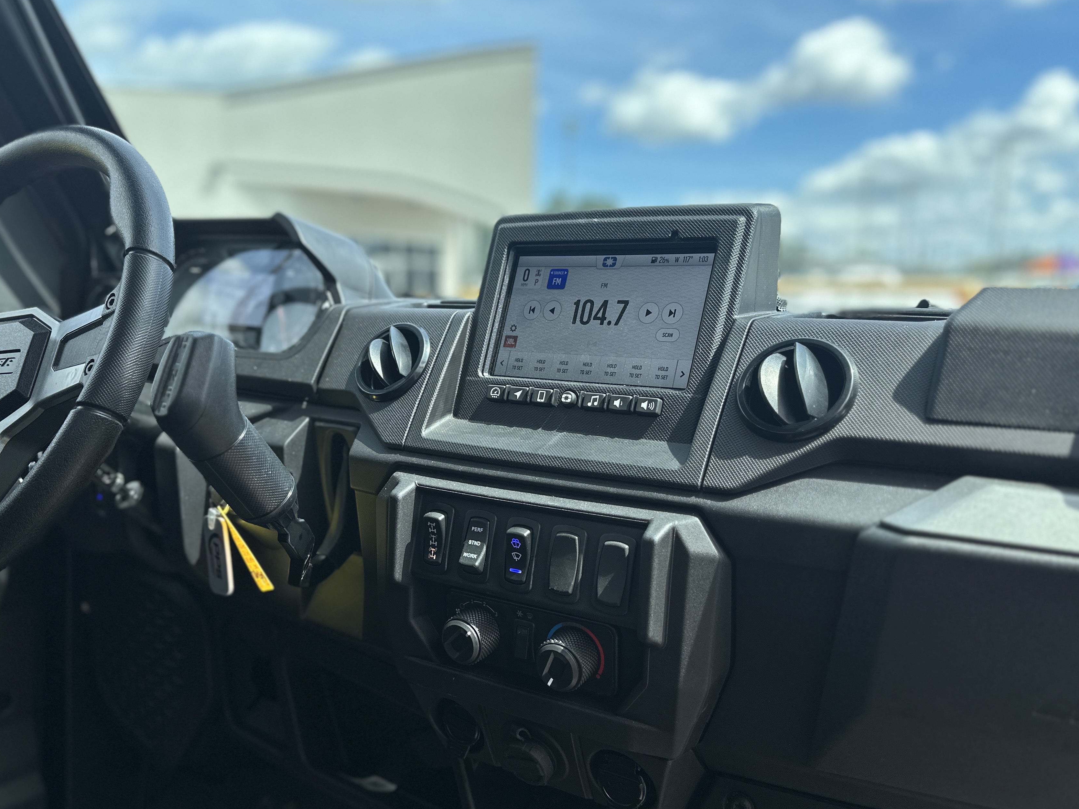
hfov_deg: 61.6
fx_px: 904
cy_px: 479
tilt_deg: -11.2
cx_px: 514
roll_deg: -1.2
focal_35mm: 29
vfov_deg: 48.0
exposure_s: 1/2110
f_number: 1.78
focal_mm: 6.86
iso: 80
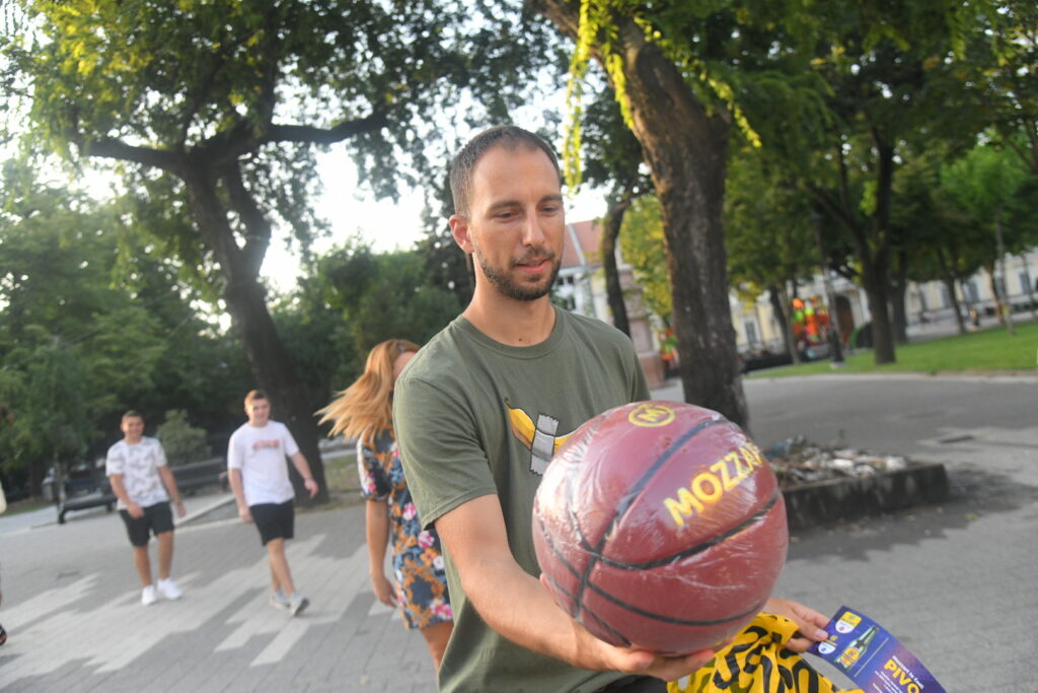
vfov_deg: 41.1
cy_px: 346
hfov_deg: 58.7
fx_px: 923
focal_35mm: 32
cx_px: 519
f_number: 4
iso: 3200
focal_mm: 32
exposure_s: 1/2000
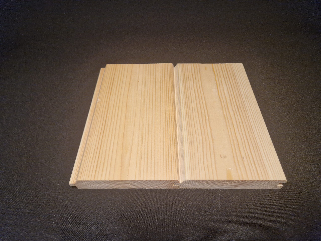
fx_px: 213
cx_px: 160
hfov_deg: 73.9
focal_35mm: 23
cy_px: 120
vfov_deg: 58.9
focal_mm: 5.4
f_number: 1.8
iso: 50
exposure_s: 1/100
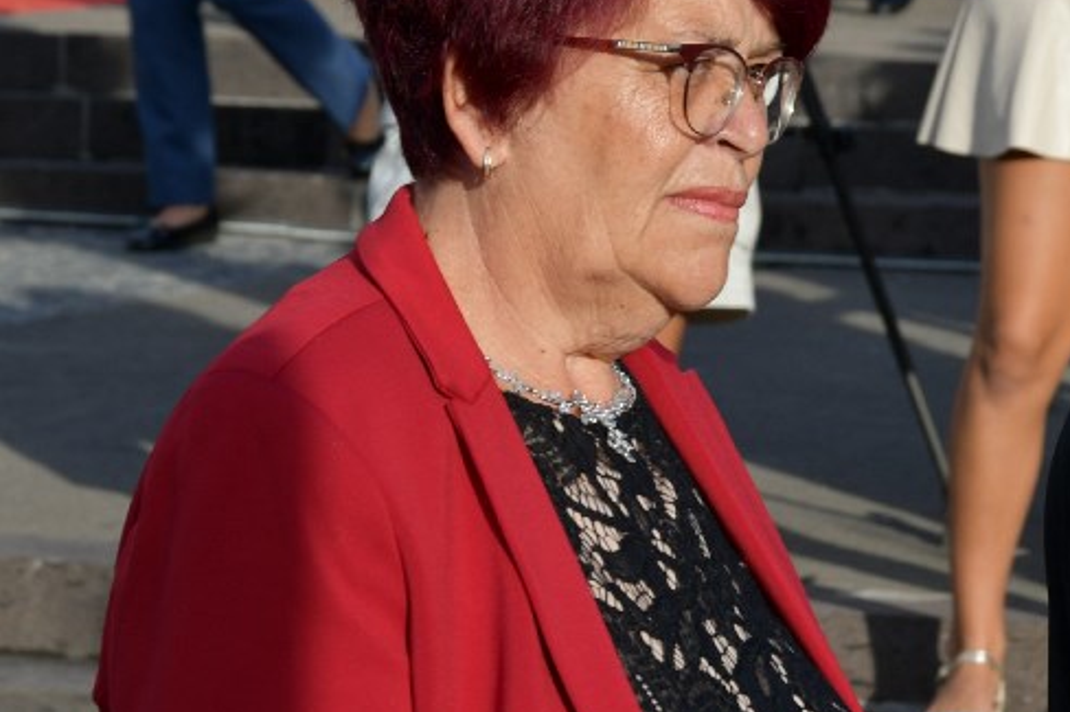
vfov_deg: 5.4
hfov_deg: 8.2
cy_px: 226
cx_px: 770
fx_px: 7487
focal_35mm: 252
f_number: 8
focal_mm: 80
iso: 160
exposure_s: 1/250
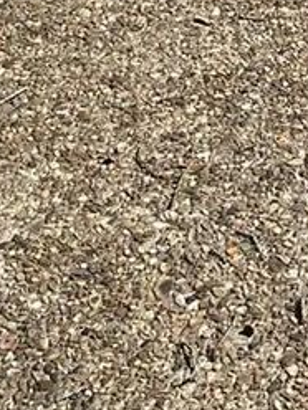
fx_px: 1696
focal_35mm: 143
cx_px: 515
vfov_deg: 11.1
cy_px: -642
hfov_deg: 9.9
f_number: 1.6
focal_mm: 4.2
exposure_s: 1/3300
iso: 32
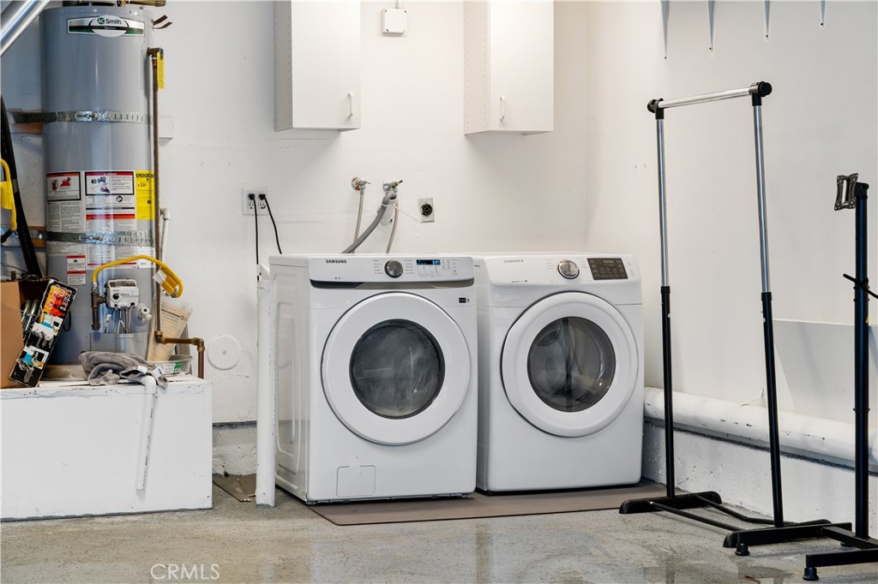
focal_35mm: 70
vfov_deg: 19.4
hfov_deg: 28.9
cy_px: 292
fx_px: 1707
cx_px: 439
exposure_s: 1/6
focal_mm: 70
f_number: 8
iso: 800
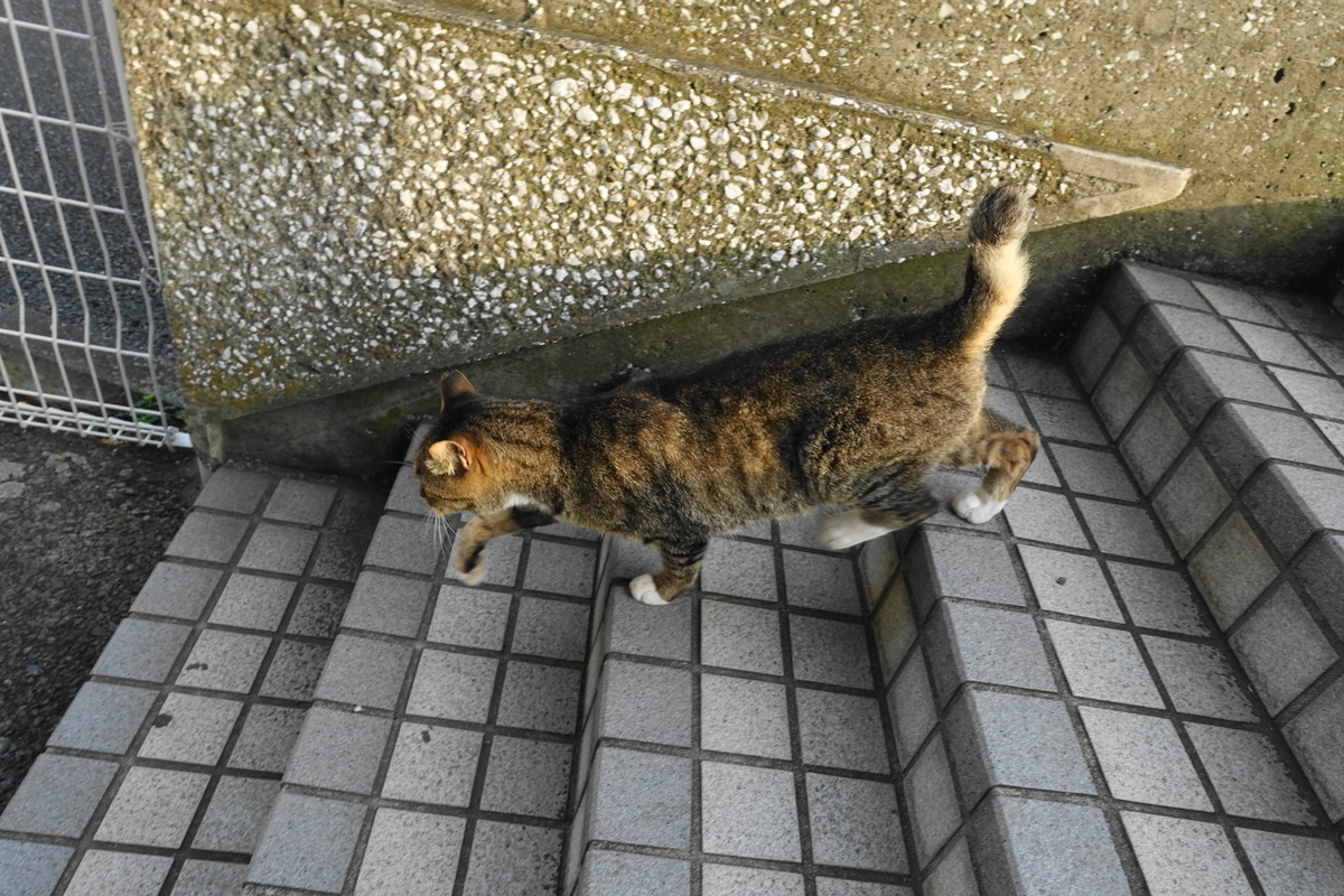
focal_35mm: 24
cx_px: 672
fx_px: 896
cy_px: 448
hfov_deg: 73.7
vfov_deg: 53.1
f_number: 4
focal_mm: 8.8
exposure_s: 1/250
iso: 400
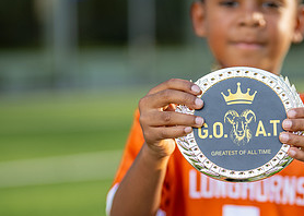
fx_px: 949
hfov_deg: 18.0
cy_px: 141
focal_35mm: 110
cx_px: 243
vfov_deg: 13.0
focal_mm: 50
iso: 100
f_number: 1.2
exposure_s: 1/1600
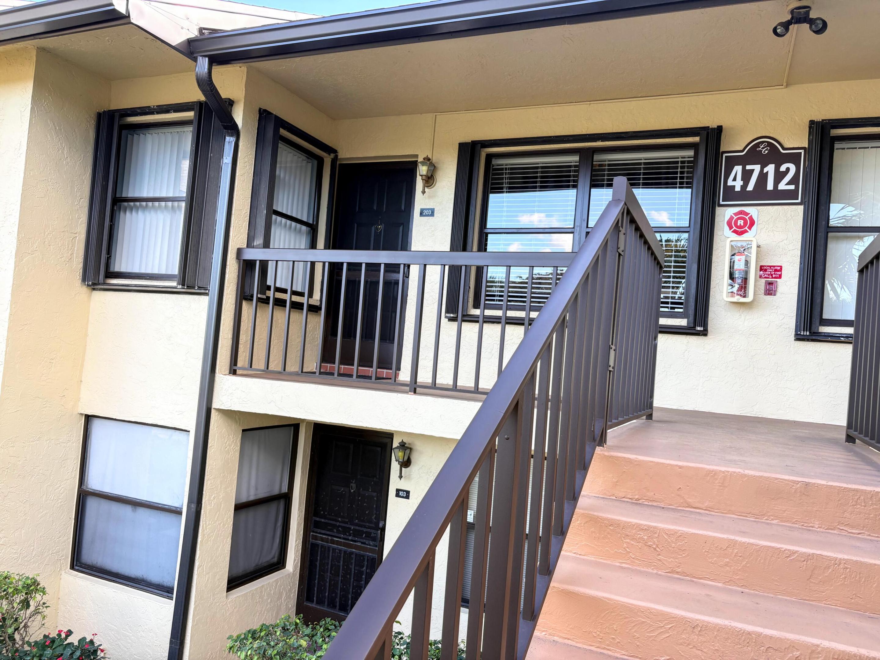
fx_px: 661
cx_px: 440
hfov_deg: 67.3
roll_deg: -5.3
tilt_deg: +1.9
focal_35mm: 26
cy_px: 330
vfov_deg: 53.1
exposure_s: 1/218
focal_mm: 5.96
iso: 40
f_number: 1.6
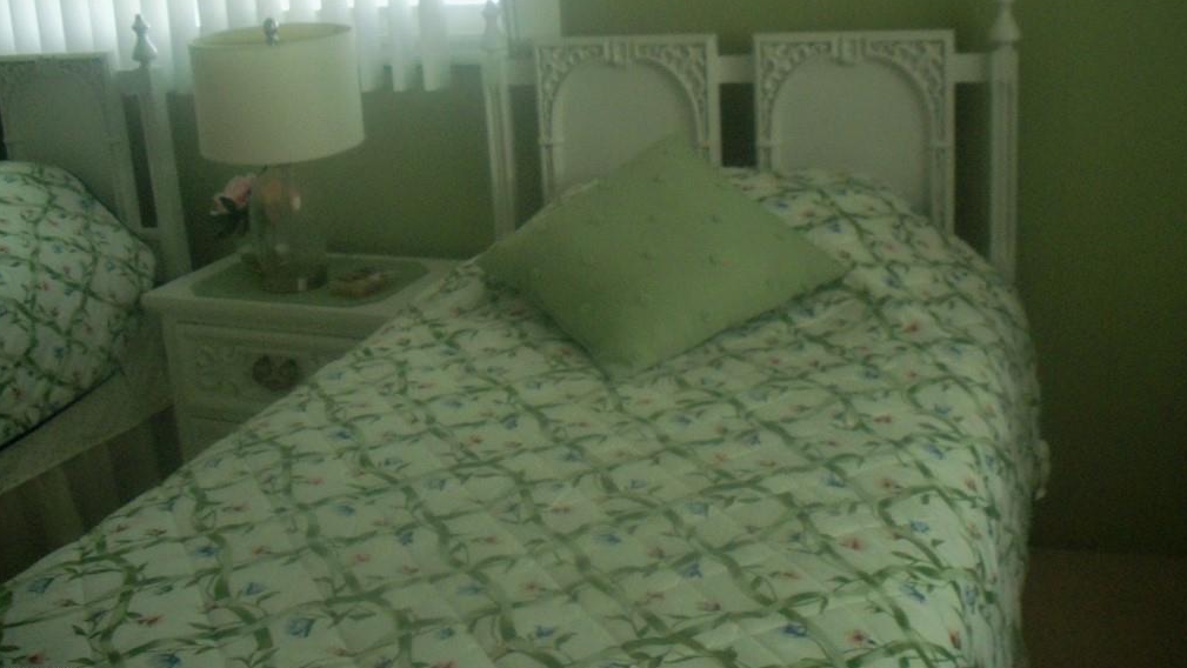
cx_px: 591
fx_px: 1322
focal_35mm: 42
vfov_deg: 28.2
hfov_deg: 48.3
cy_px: 234
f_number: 3.5
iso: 500
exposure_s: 1/80
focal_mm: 6.3
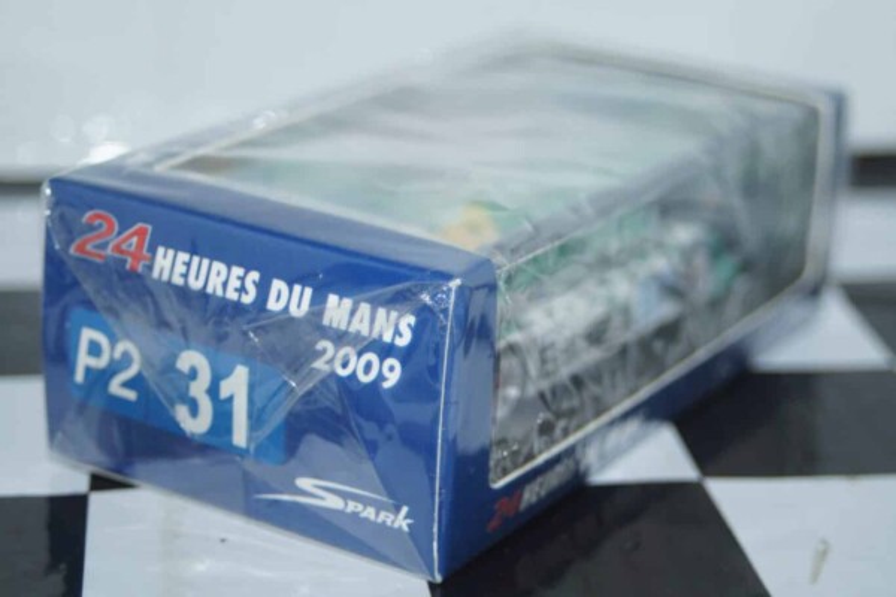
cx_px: 448
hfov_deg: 22.6
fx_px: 2240
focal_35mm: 90
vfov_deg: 15.2
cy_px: 298
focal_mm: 60
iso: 250
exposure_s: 1/80
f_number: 5.6
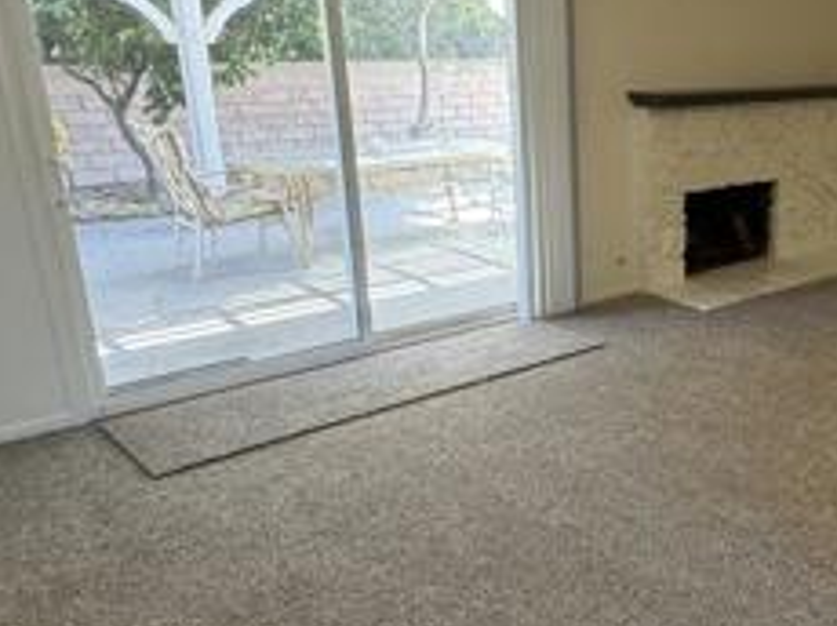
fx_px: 942
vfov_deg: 36.7
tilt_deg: -19.7
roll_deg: -1.6
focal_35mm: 39
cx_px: 750
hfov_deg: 43.8
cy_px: 328
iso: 160
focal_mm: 2.22
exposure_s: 1/60
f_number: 2.2
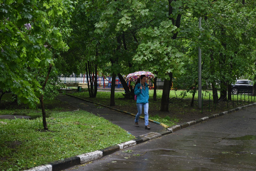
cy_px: 86
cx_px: 128
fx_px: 498
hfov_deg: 28.8
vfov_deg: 19.5
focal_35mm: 70
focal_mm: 70
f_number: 3.5
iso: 1250
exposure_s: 1/500
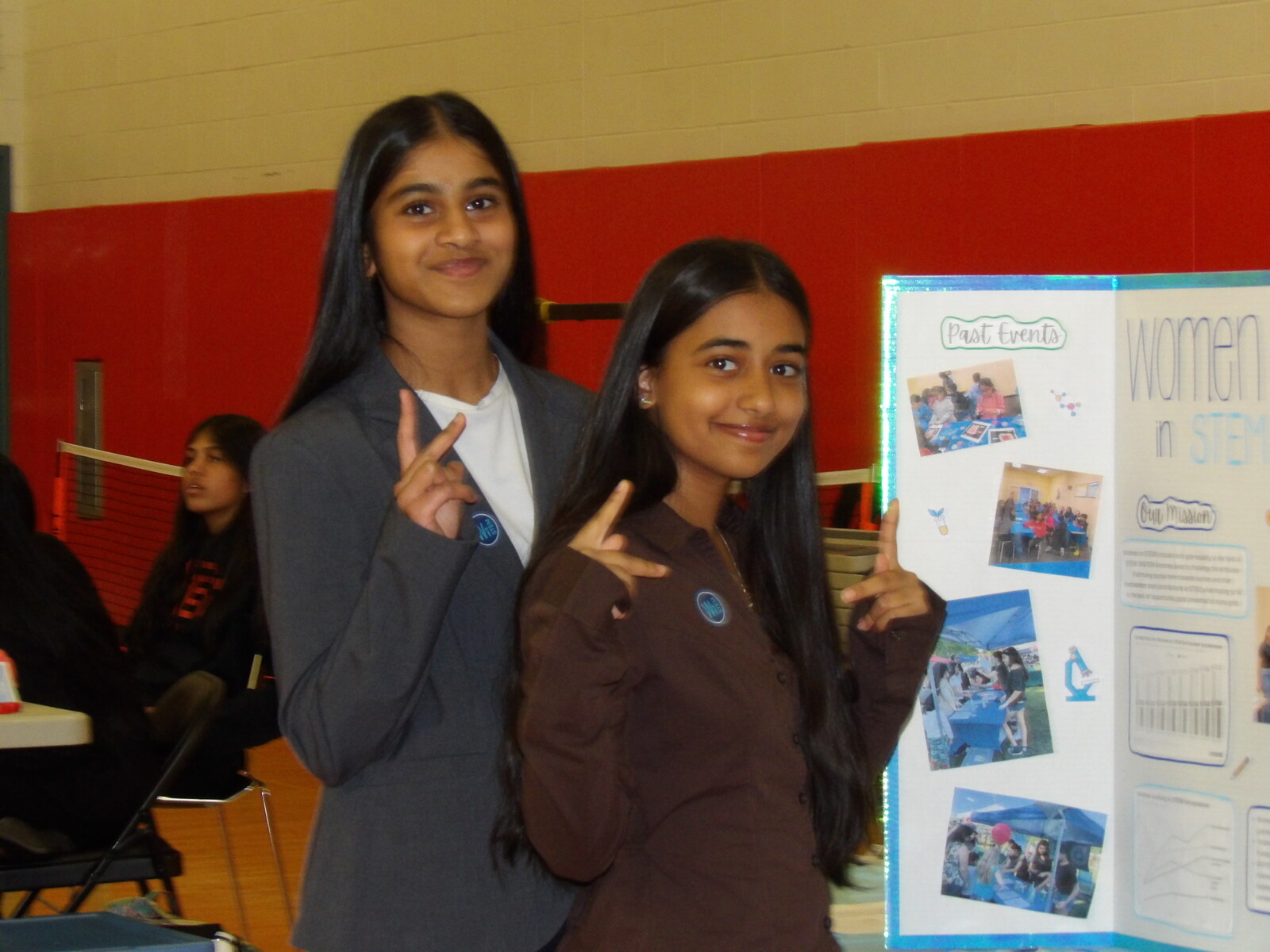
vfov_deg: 12.2
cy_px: 476
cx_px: 635
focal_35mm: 121
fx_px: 4439
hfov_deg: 16.3
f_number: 4.2
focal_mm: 21.7
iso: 500
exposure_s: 1/31
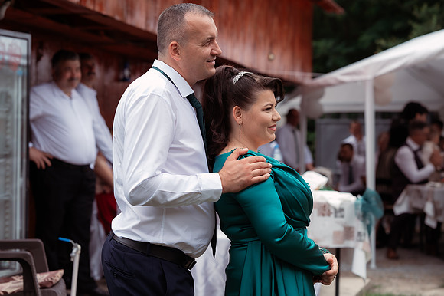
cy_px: 148
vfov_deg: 15.0
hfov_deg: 22.3
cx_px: 238
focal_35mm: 91
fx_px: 1126
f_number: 4
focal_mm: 85
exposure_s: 1/1000
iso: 250
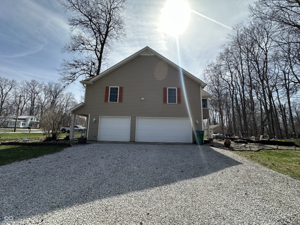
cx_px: 150
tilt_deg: +8.3
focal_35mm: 14
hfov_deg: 102.1
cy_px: 112
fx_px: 121
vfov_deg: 85.7
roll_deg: -2.2
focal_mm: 2.22
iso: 40
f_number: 2.2
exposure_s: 1/1195
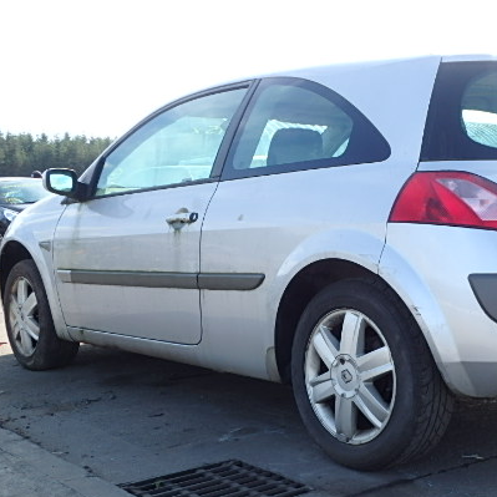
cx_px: 370
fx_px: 828
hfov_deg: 32.8
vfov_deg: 33.4
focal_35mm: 51
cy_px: 254
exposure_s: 1/200
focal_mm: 6.4
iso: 125
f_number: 5
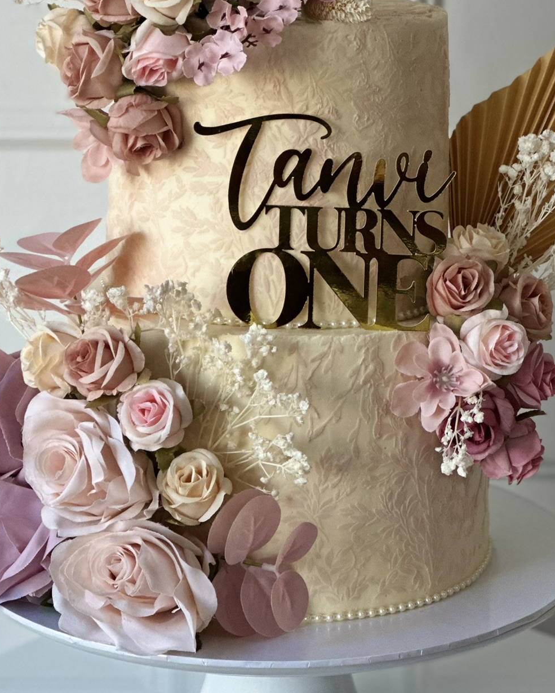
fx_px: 2566
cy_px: 265
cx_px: 290
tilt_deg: -12.4
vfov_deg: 15.4
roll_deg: -0.2
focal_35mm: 125
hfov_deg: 12.3
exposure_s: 1/121
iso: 200
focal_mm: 9
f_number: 2.8
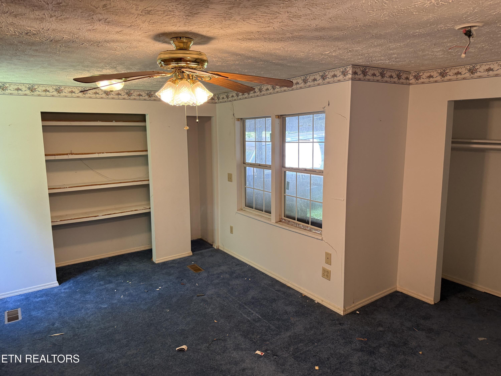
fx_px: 347
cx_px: 250
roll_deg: +0.8
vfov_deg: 56.8
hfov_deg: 71.6
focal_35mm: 24
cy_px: 188
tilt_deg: -9.6
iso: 200
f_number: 1.78
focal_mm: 6.76
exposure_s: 1/120
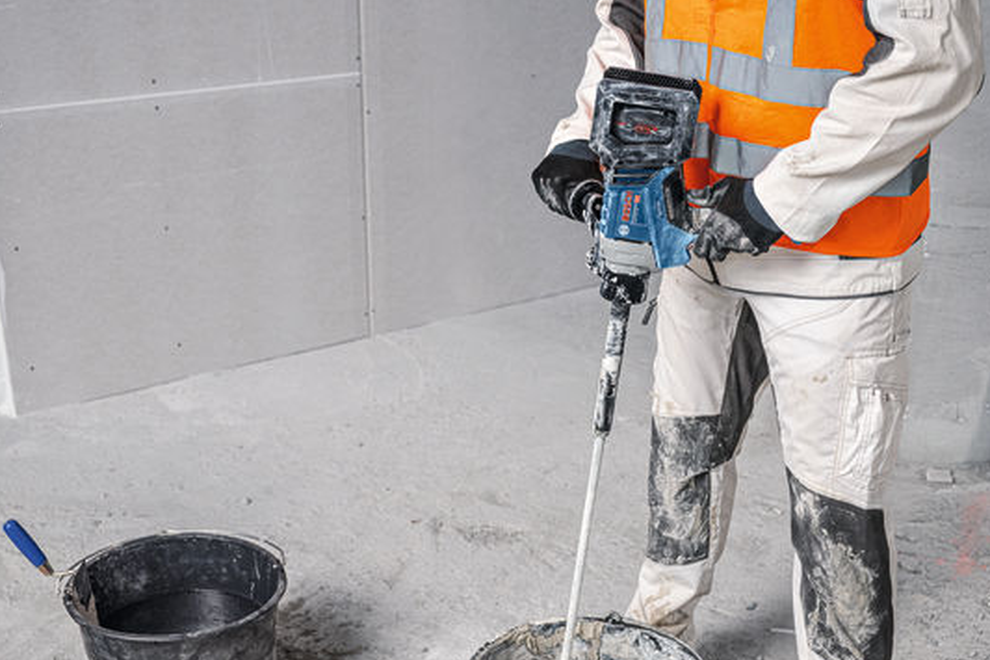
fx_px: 1423
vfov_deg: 25.9
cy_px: 466
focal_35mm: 52
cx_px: 511
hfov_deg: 38.4
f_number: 4
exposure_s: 1/160
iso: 800
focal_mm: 34.5
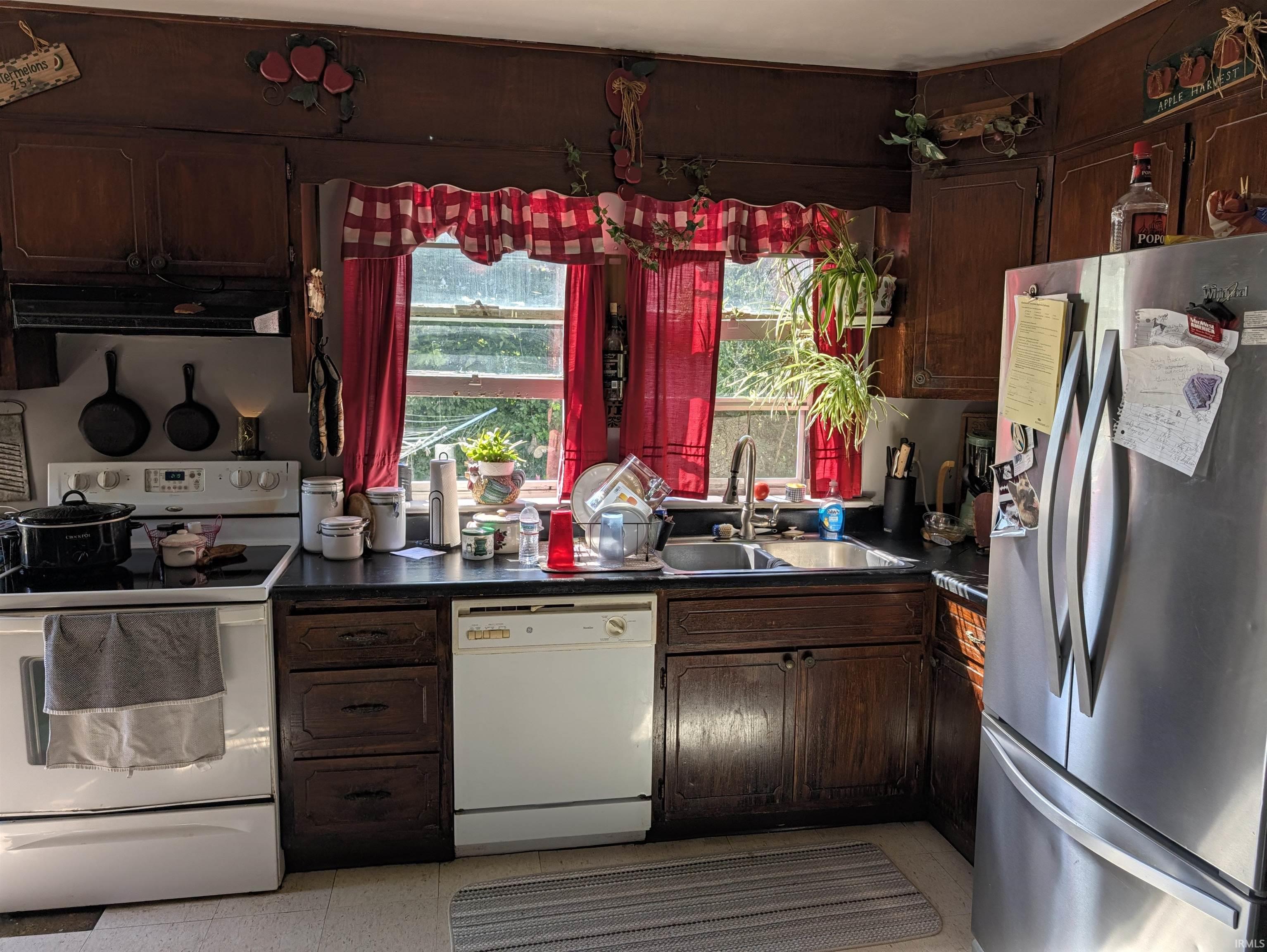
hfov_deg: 71.6
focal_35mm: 24
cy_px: 476
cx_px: 634
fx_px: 879
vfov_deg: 56.9
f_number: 1.68
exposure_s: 1/1449
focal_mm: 6.9
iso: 23
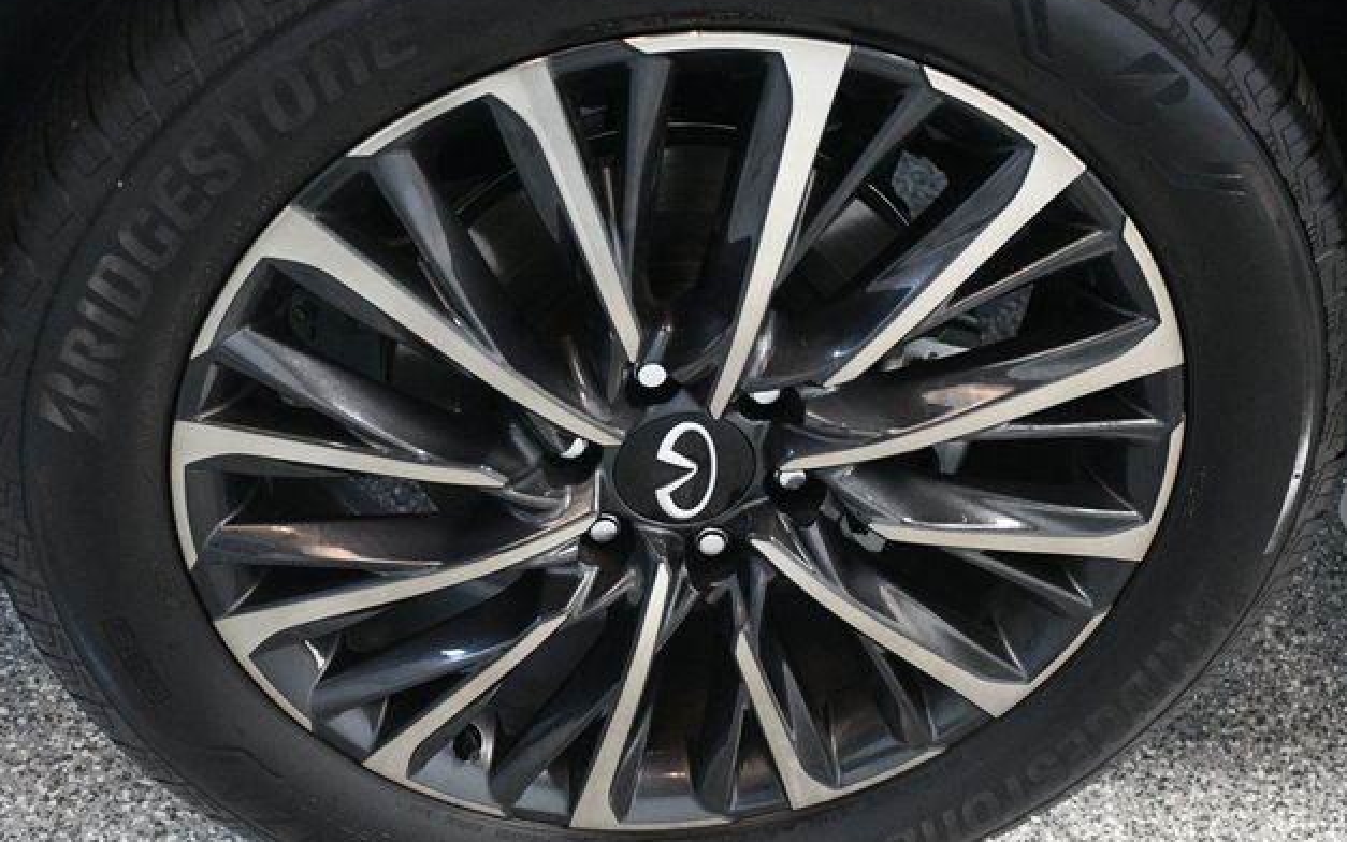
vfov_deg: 24.4
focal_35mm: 53
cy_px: 425
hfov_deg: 38.2
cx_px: 670
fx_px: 1946
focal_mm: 34
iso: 4500
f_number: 4.2
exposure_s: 1/60
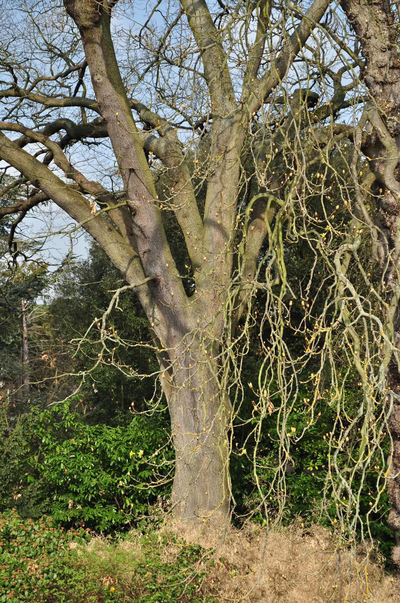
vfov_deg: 26.0
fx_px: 1304
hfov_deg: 17.4
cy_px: 302
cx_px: 200
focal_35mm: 78
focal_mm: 52
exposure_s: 1/500
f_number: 8
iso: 200
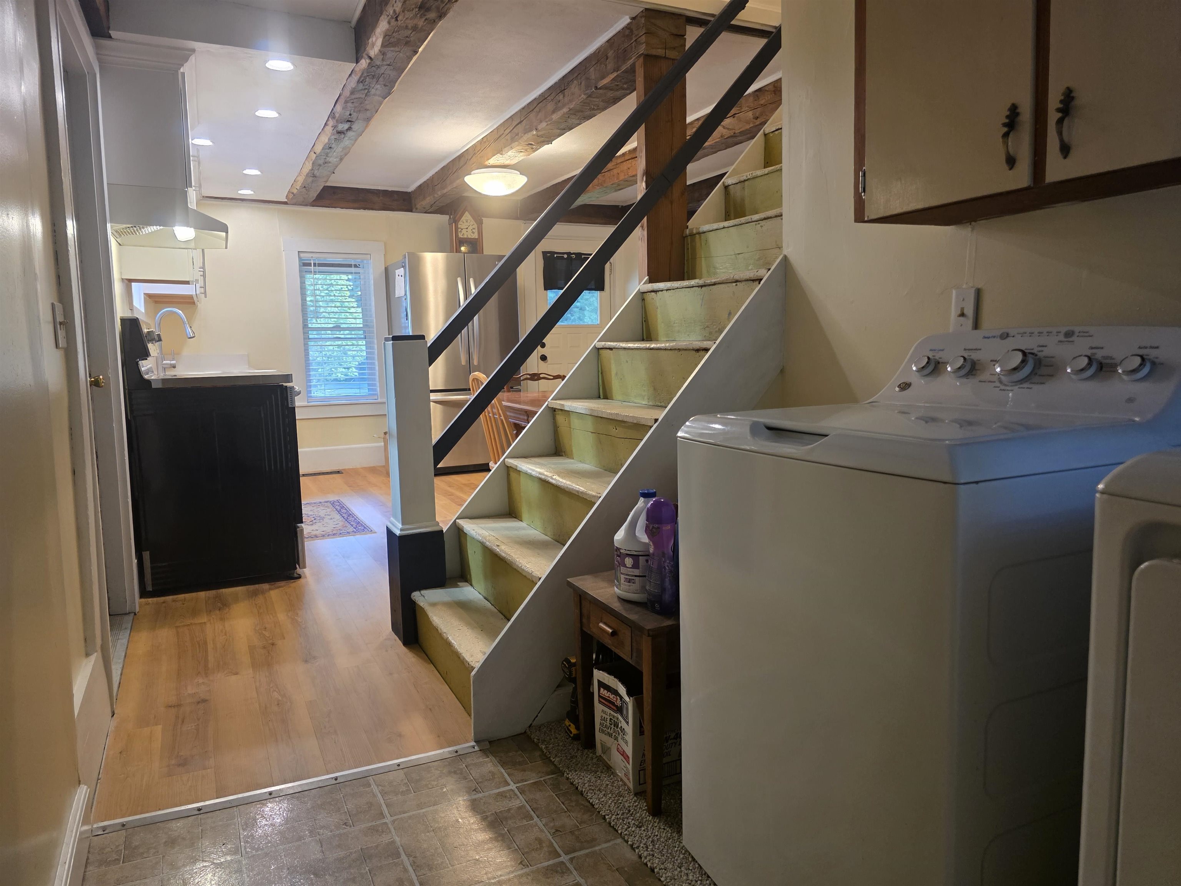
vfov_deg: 58.9
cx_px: 590
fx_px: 785
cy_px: 443
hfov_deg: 73.9
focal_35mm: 23
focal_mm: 6.3
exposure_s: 1/120
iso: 400
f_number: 1.7
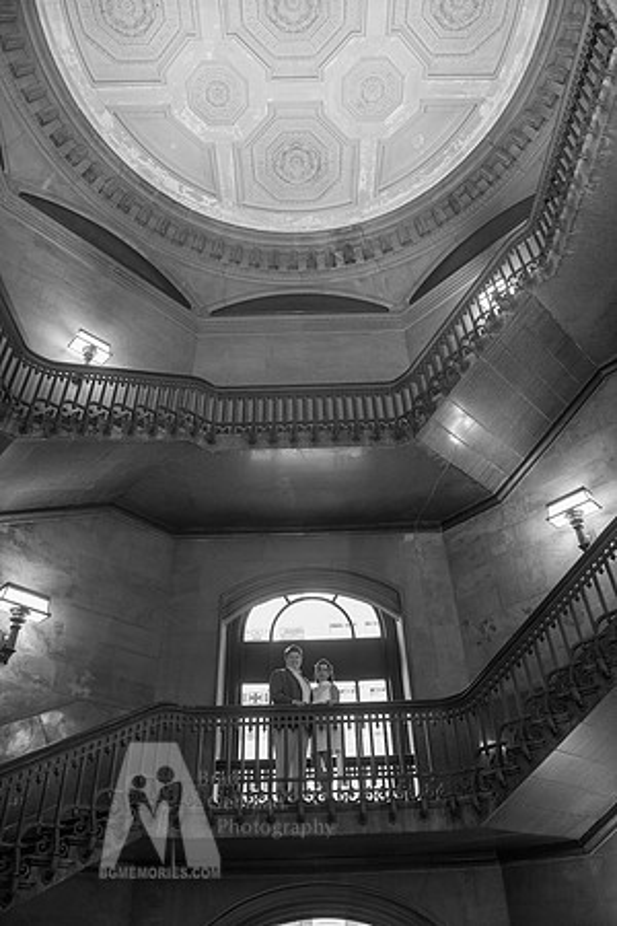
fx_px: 617
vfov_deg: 73.7
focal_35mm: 24
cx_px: 308
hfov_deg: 53.1
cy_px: 463
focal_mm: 24
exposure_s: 1/100
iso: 1600
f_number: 4
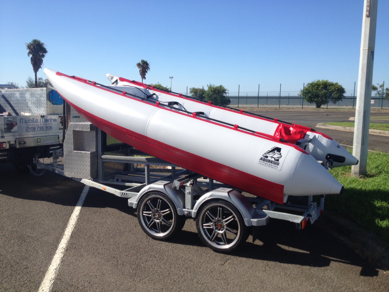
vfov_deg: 40.7
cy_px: 146
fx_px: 393
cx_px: 194
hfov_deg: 52.6
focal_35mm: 35
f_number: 2.4
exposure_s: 1/1577
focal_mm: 4.28
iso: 64
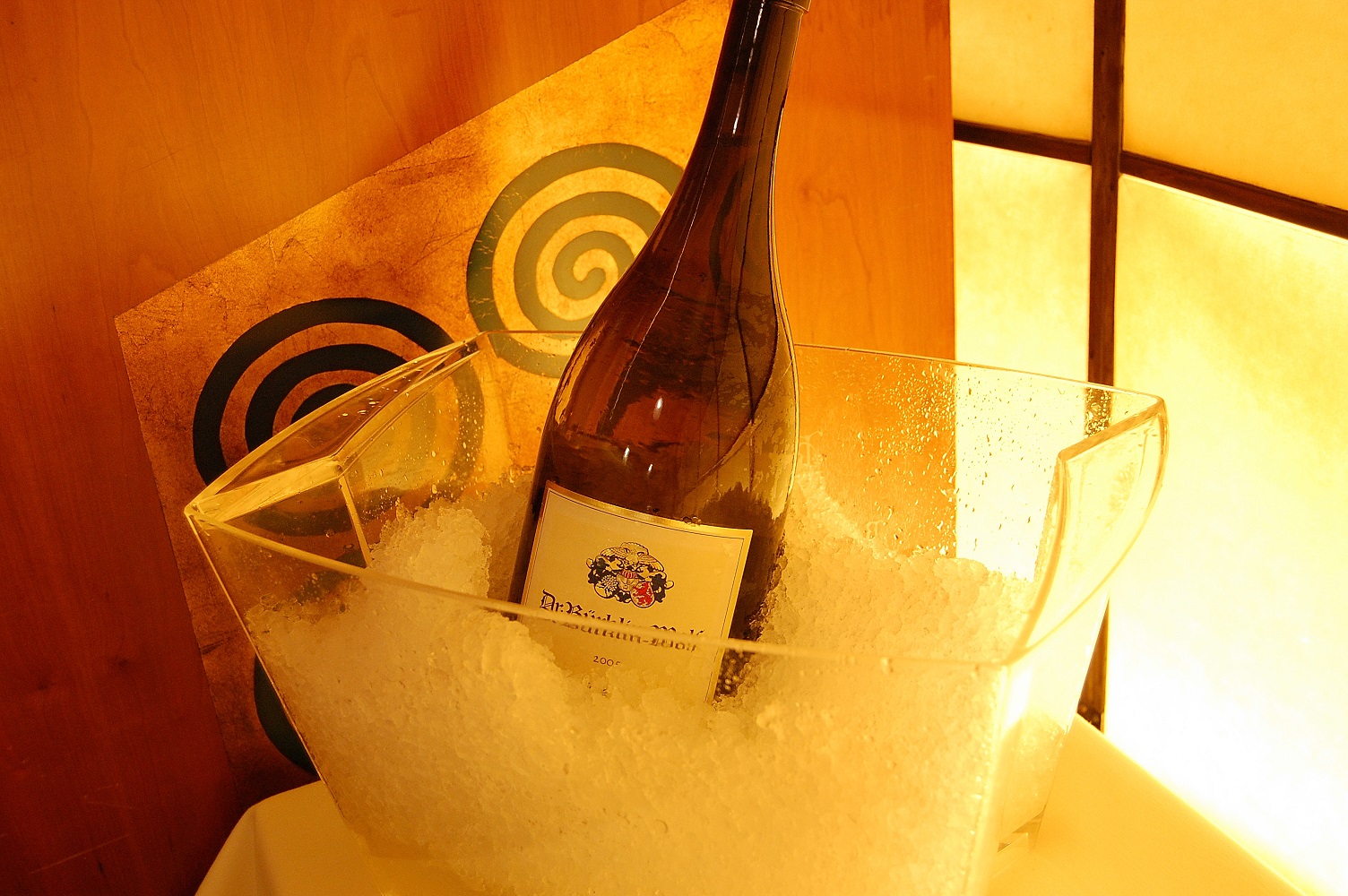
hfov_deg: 49.6
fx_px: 1459
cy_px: 448
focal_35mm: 39
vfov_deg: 34.1
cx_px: 674
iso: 800
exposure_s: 1/20
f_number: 4.2
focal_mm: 26
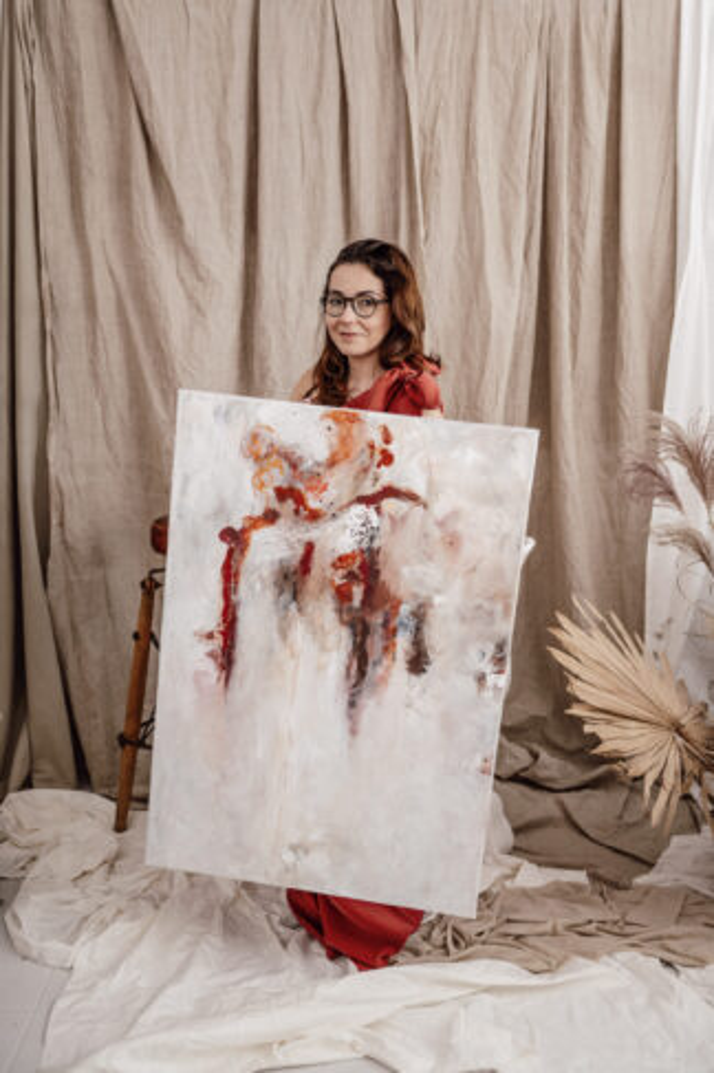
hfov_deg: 35.0
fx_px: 1132
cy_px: 536
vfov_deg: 50.7
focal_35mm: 38
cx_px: 357
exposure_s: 1/125
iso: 250
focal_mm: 38
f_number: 2.8
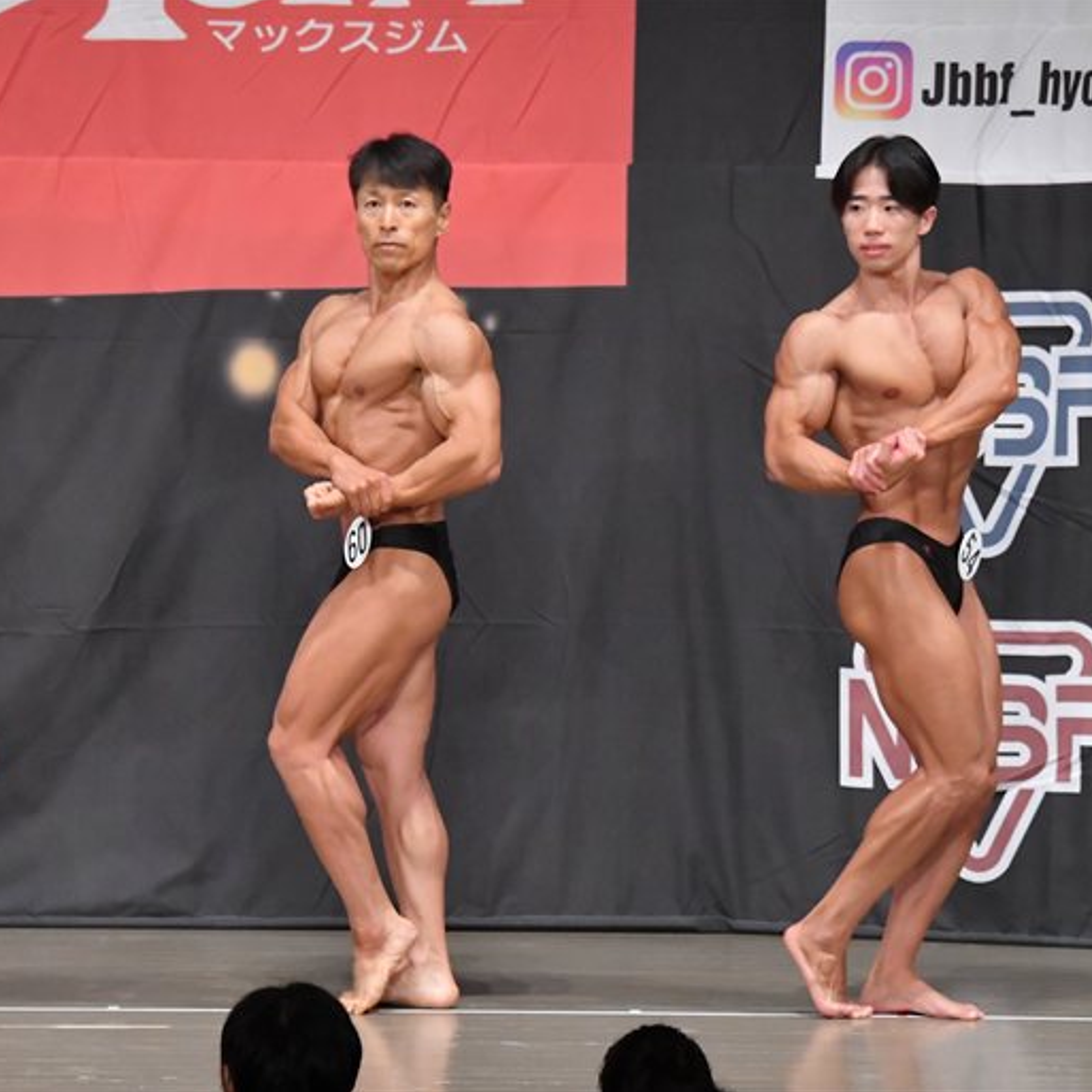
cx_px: 406
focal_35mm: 259
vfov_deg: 6.8
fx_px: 9244
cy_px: 545
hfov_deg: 6.8
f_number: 5.6
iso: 6400
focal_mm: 135
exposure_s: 1/400
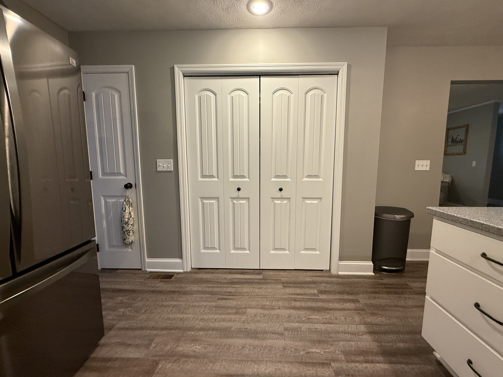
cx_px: 260
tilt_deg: -5.3
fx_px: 218
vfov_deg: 81.7
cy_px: 188
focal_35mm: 15
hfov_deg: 98.1
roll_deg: +0.3
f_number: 2.2
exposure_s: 1/60
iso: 250
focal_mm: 2.22
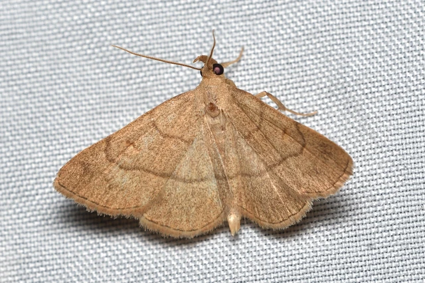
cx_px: 212
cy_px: 142
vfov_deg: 6.1
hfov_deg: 9.2
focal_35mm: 225
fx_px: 2655
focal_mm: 150
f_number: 10
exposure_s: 1/250
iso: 100
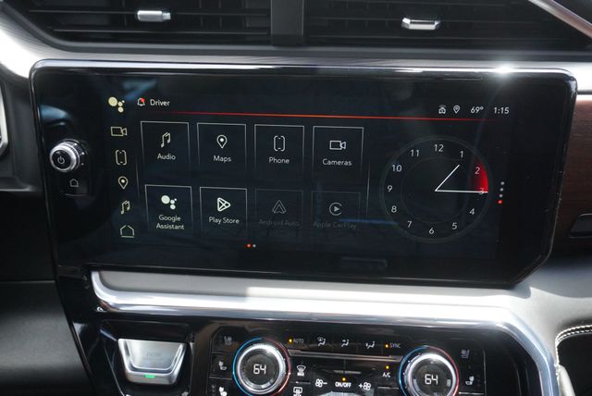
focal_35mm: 32
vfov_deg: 41.8
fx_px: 518
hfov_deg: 59.4
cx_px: 296
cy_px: 198
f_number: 4
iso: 2500
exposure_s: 1/800
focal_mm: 21
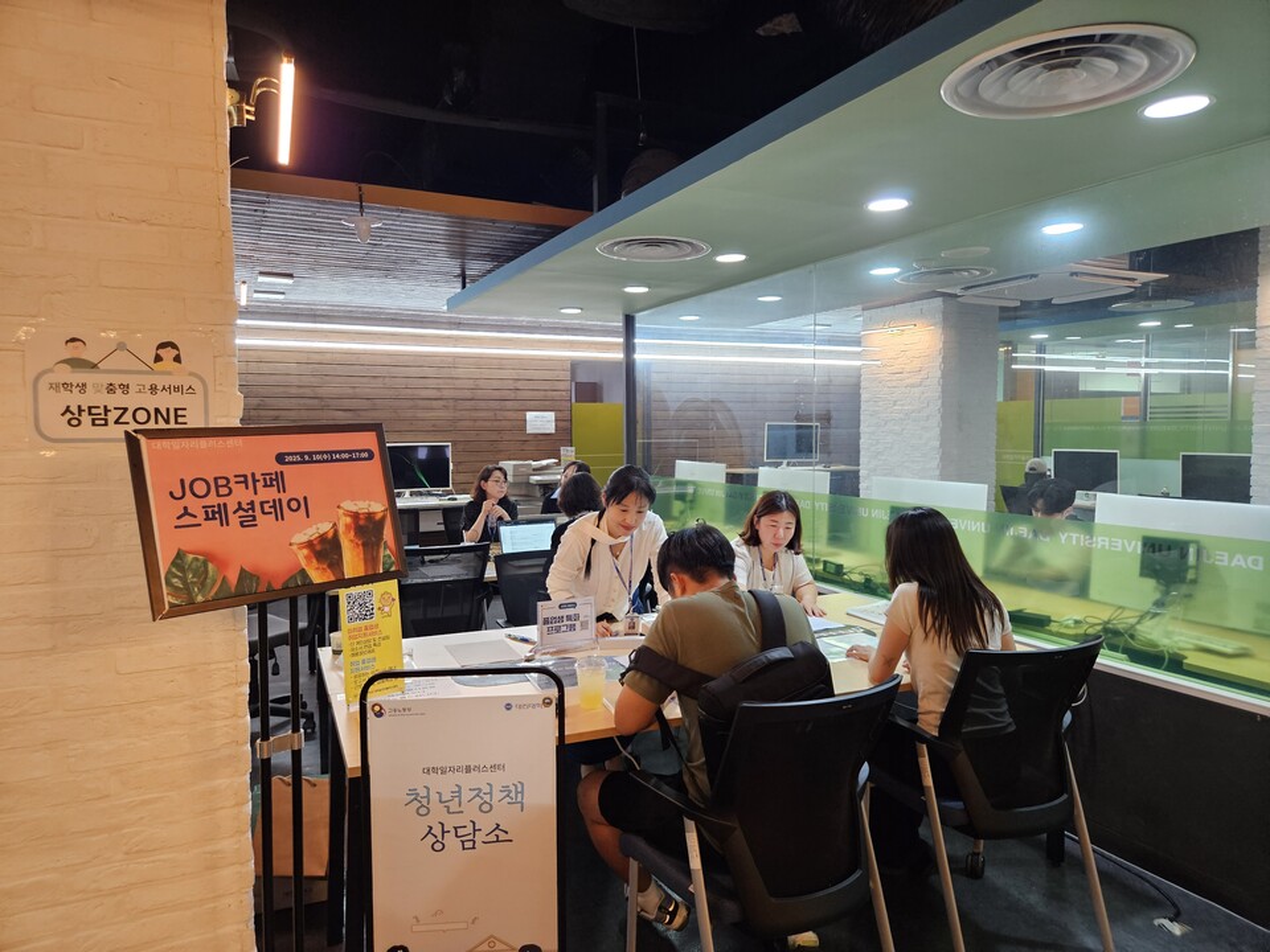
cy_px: 476
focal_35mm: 23
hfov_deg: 73.9
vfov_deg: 58.9
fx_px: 844
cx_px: 635
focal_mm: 5.4
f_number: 1.8
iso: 400
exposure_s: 1/120
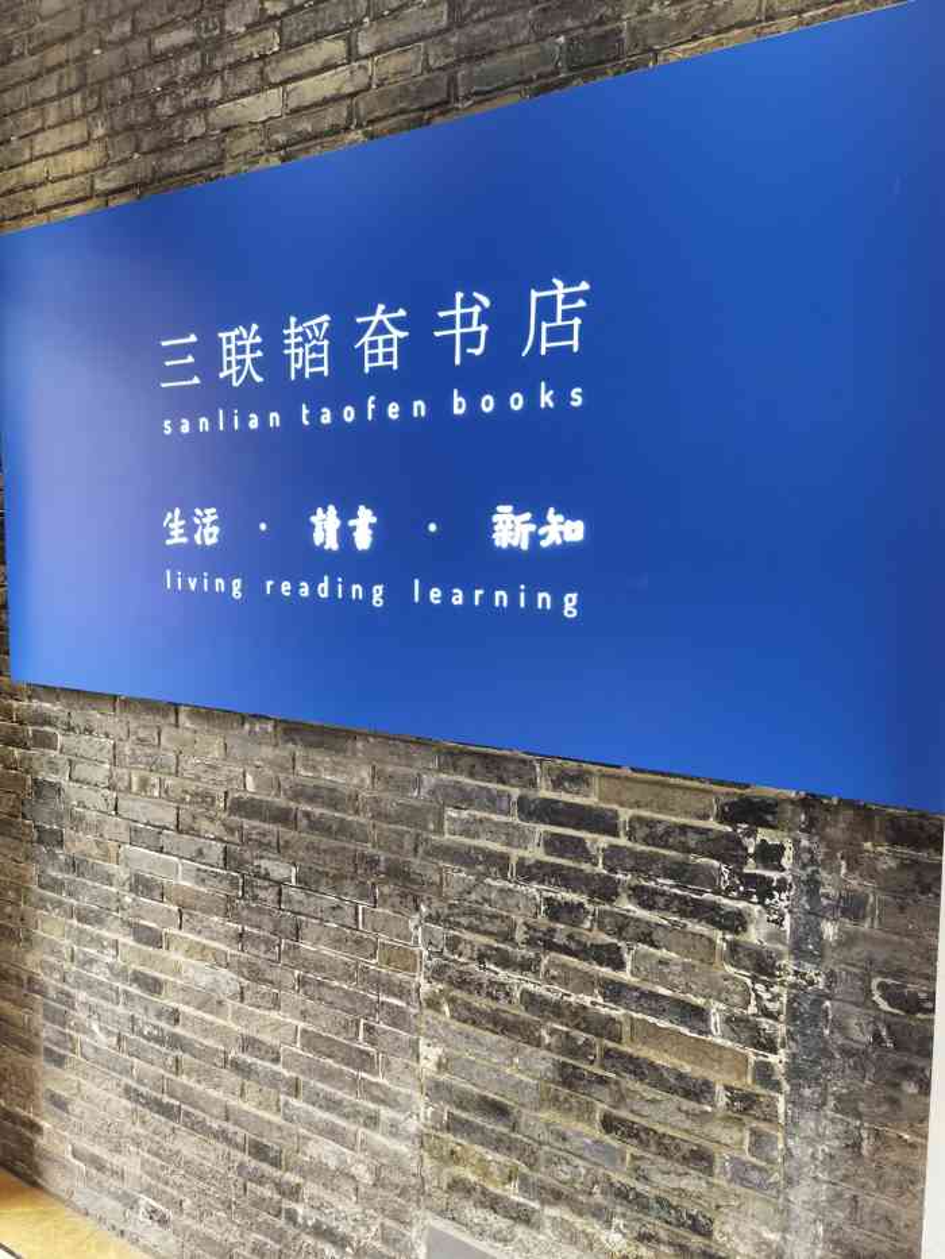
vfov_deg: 65.3
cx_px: 472
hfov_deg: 51.4
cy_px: 630
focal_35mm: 27
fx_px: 983
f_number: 1.9
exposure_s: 1/50
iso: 125
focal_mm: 6.71
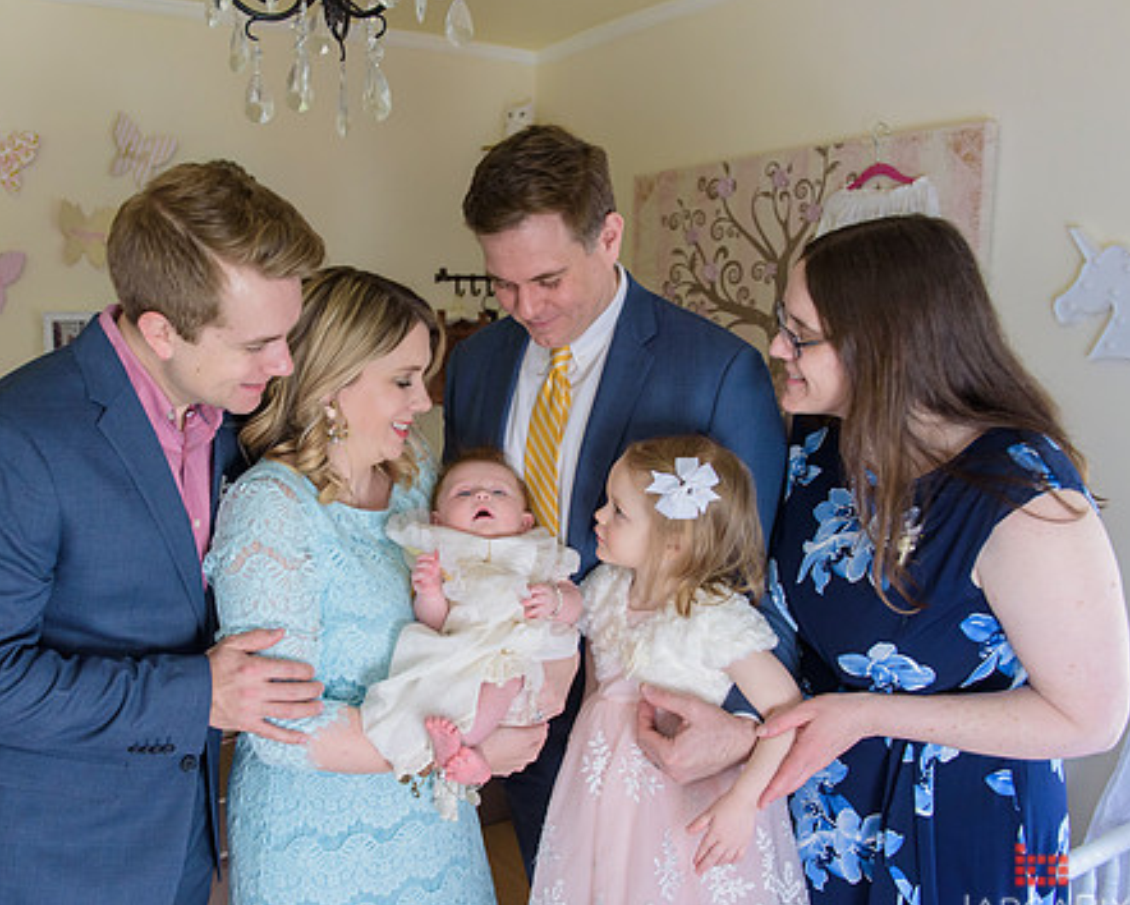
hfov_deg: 55.3
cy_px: 482
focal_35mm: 32
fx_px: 1071
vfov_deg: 45.8
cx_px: 455
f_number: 3.2
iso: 1600
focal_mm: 26
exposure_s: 1/125
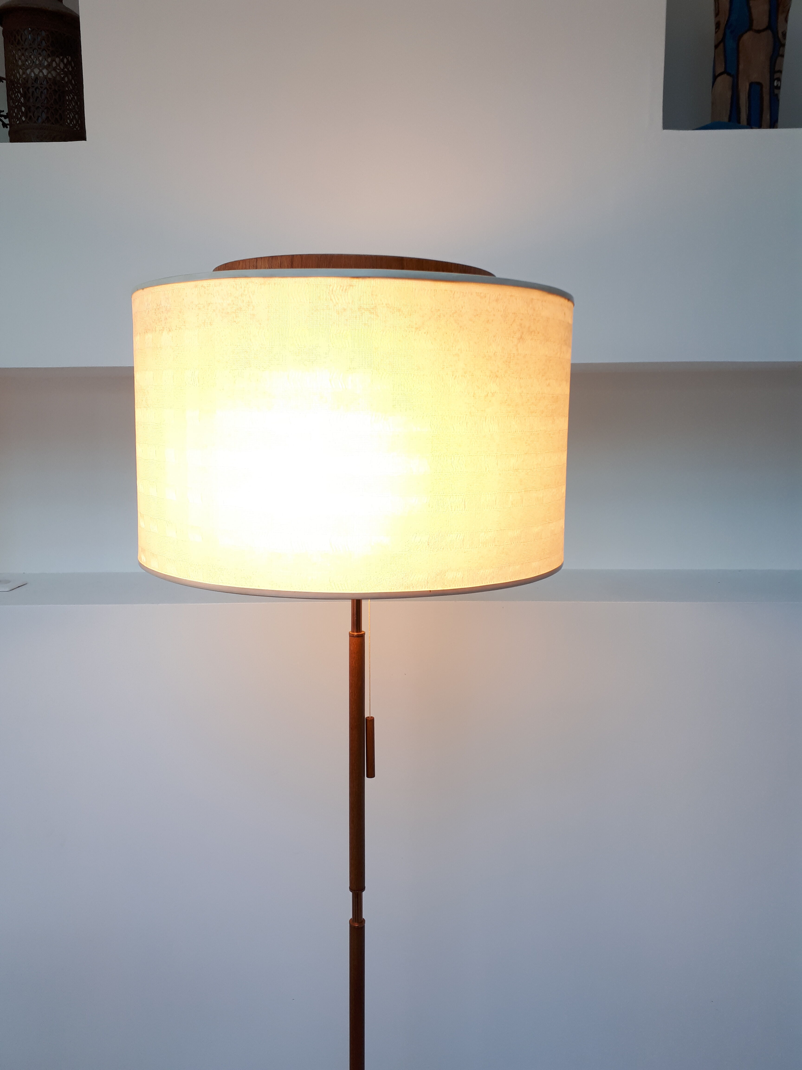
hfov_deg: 51.4
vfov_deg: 65.3
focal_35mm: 27
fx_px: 834
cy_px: 535
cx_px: 401
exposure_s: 1/40
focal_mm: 3.6
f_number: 1.9
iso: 50
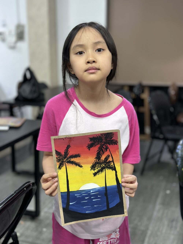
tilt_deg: -12.3
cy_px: 122
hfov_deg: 30.3
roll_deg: -0.8
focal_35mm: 48
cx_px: 92
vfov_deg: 39.7
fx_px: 338
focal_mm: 6.86
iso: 125
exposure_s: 1/100
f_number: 1.78
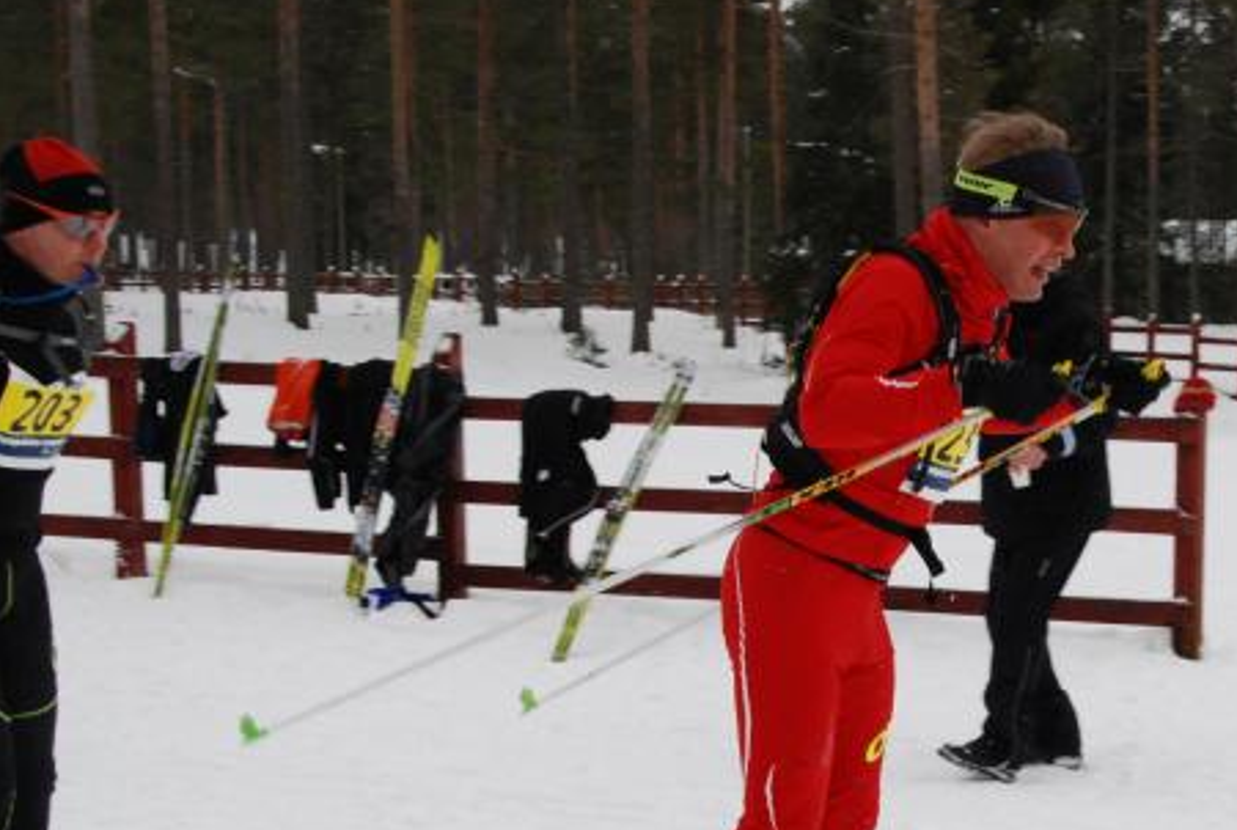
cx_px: 1006
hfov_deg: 20.9
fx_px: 3305
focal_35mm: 96
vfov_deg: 14.2
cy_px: 657
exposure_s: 1/500
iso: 800
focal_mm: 36
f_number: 11
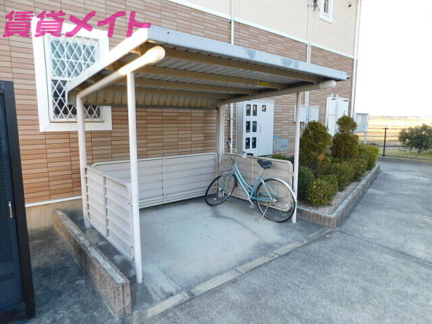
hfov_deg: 73.9
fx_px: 287
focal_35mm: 23
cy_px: 162
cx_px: 216
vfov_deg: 58.9
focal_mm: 4
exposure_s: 1/100
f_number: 3
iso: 125
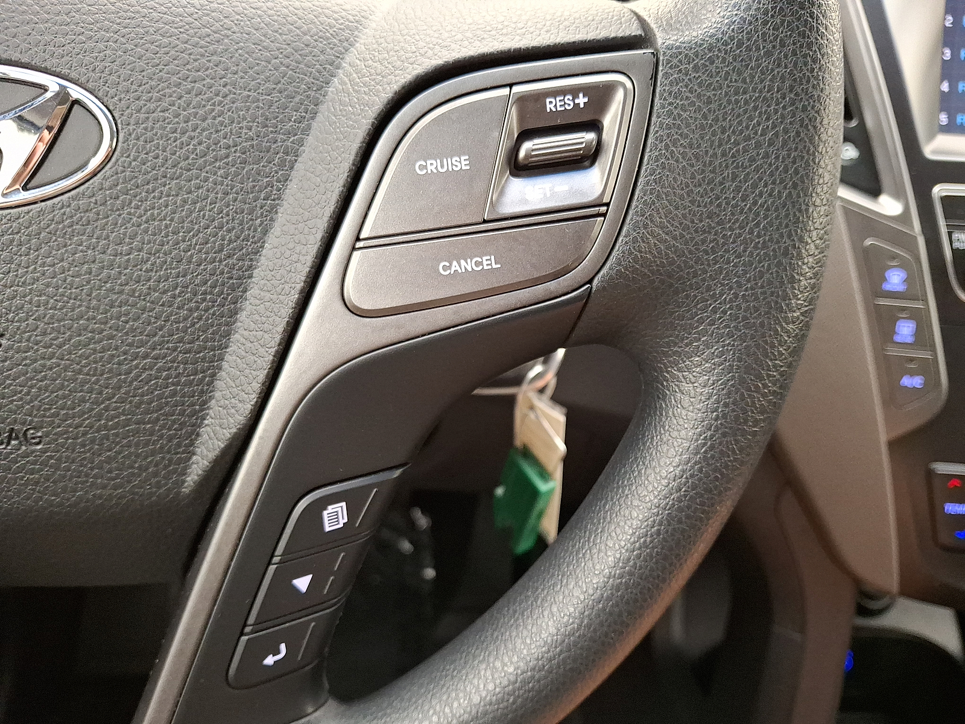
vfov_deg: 54.9
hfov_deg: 69.4
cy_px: 362
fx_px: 697
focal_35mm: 25
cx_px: 482
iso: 292
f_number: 1.8
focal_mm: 4.69
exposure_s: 1/40
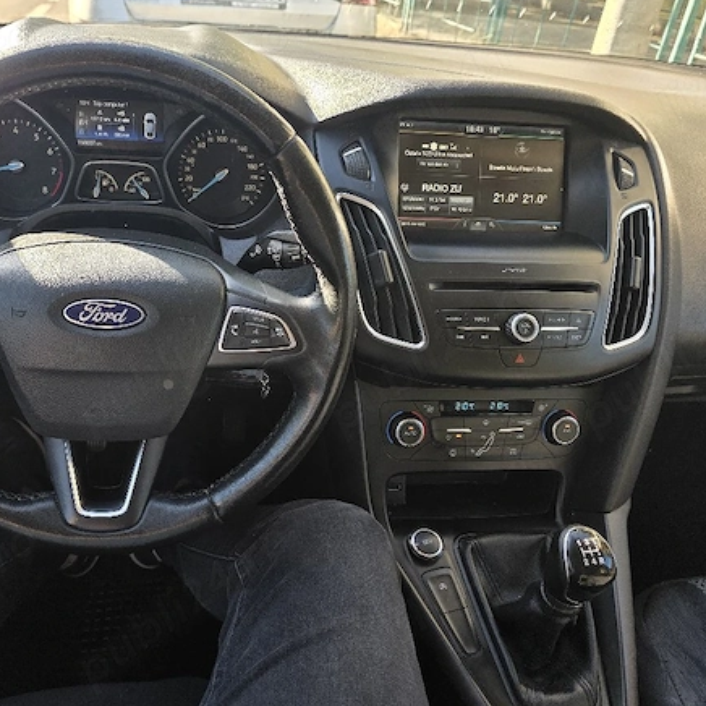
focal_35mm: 28
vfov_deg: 57.3
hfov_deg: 56.3
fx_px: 646
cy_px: 361
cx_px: 248
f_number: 1.7
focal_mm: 6.3
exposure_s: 1/101
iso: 32
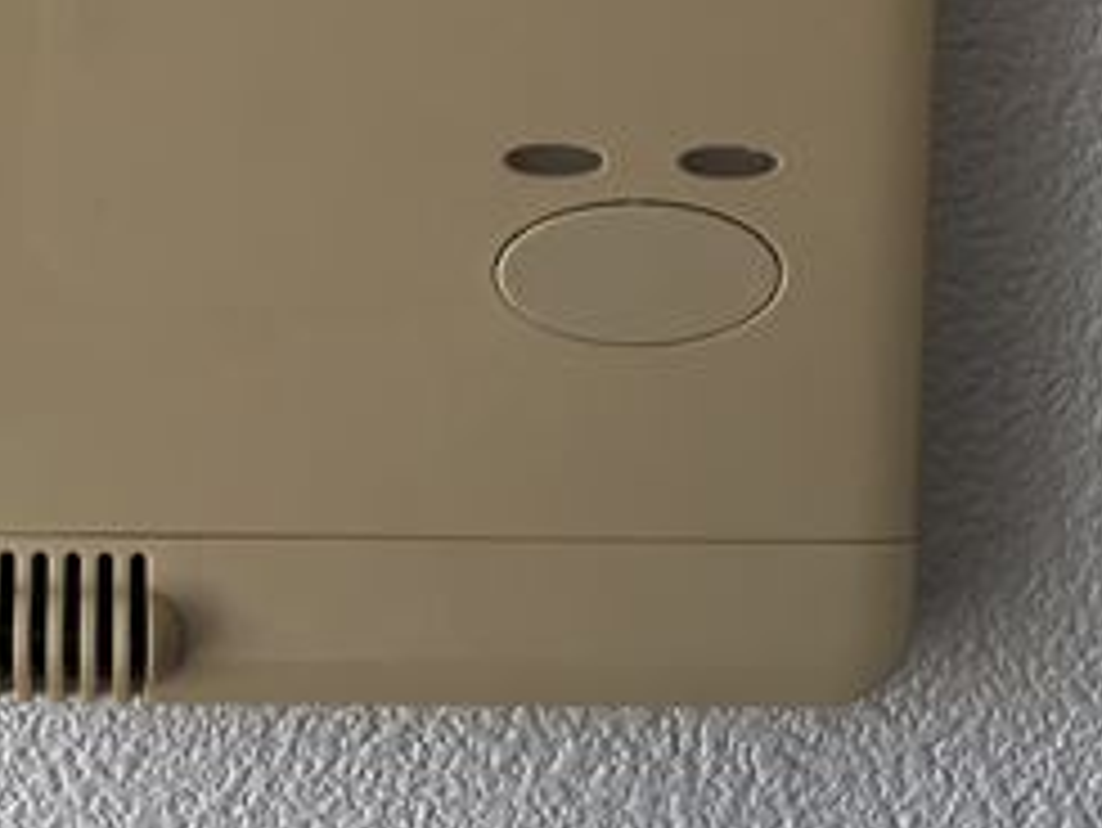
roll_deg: +0.4
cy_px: 198
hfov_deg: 26.1
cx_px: 202
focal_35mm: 73
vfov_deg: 20.0
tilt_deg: -5.7
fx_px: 2325
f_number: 1.8
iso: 32
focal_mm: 3.99
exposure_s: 1/100
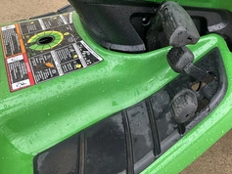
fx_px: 329
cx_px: 140
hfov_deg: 38.7
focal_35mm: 49
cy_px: 33
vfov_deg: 29.0
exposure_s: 1/122
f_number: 1.8
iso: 25
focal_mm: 3
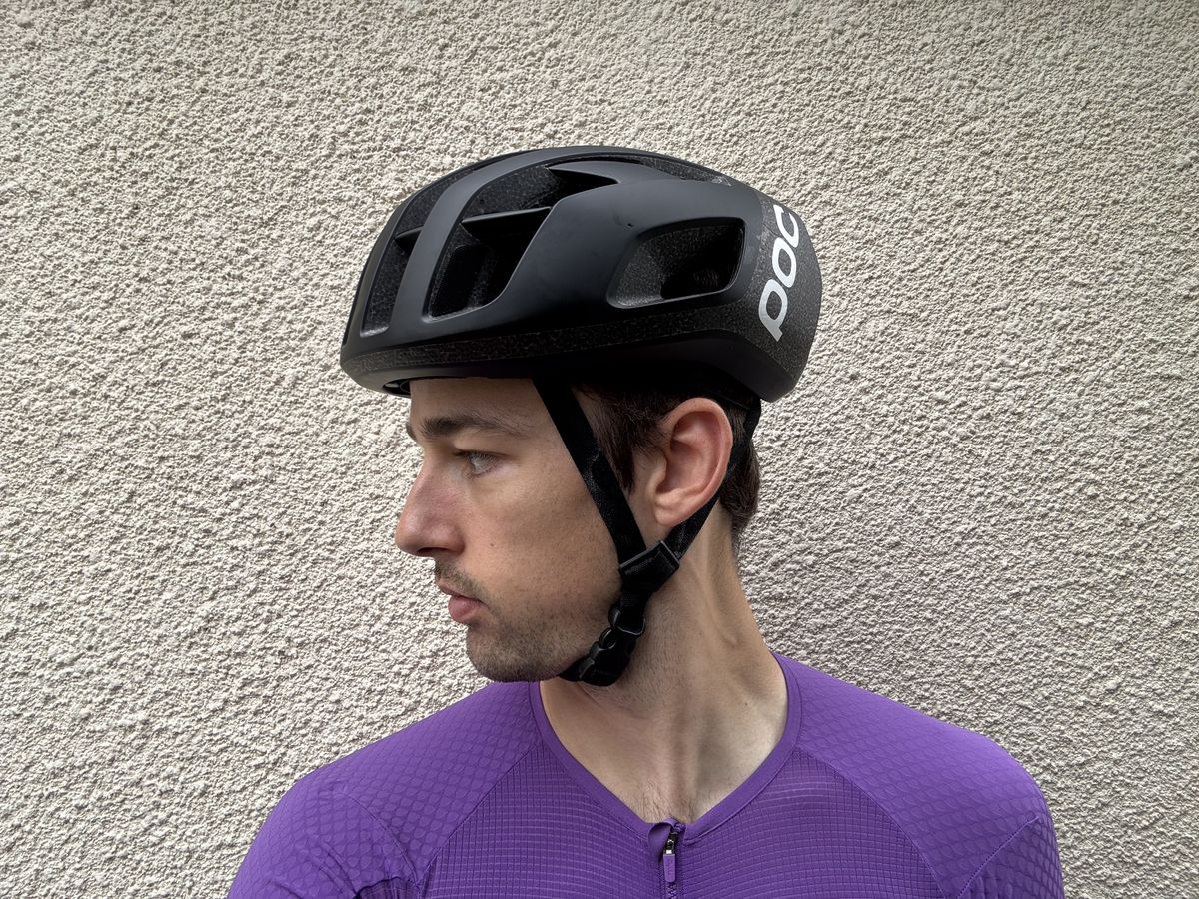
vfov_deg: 58.9
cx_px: 600
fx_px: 797
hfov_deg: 73.9
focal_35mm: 23
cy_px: 450
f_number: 1.9
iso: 20
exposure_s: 1/137
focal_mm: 2.69
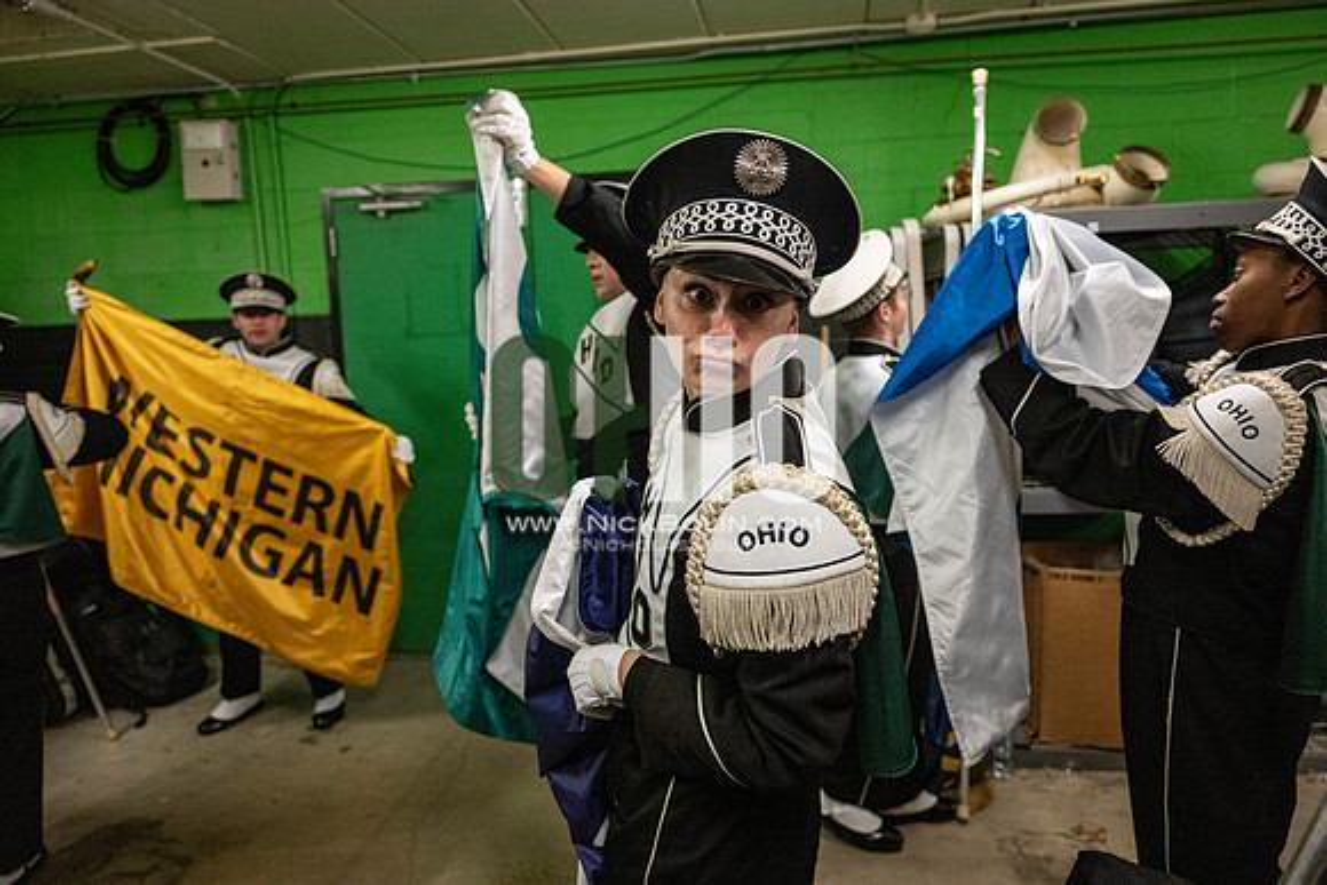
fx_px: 885
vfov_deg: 53.2
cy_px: 442
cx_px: 664
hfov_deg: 73.7
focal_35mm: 24
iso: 5000
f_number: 3.2
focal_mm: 24
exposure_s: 1/500
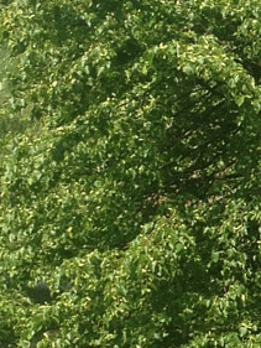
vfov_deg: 9.9
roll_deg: -0.1
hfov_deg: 7.3
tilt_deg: -16.2
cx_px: 480
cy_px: 281
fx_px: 1999
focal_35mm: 199
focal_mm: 4.28
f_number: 2.4
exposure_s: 1/876
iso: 50
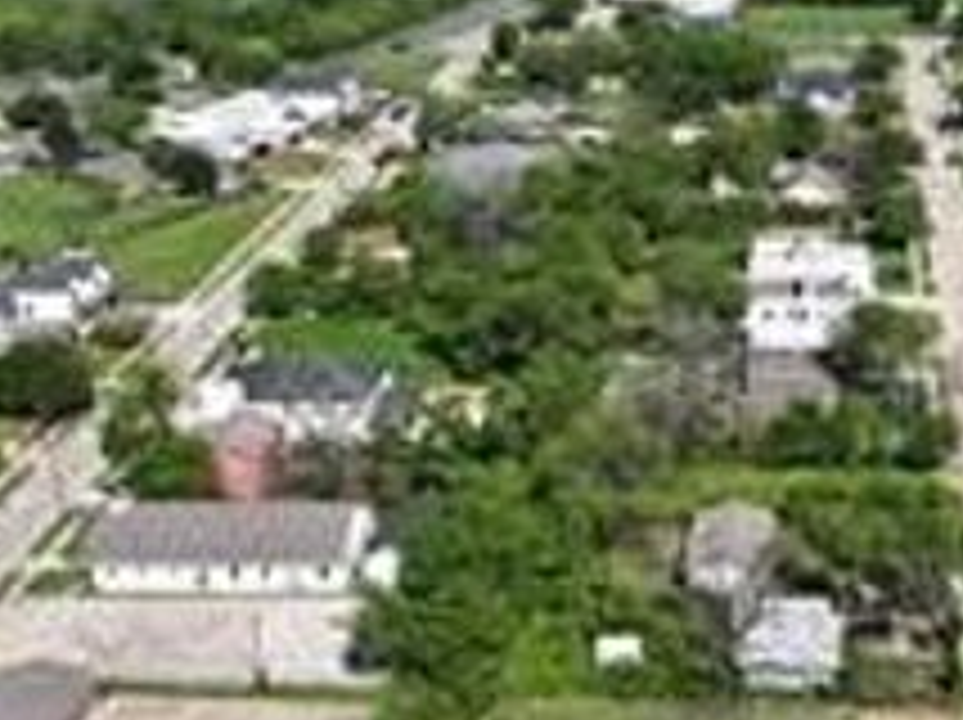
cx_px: 760
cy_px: 380
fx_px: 1556
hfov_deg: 33.5
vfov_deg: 26.0
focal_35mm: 56
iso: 110
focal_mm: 12.29
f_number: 2.8
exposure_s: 1/120
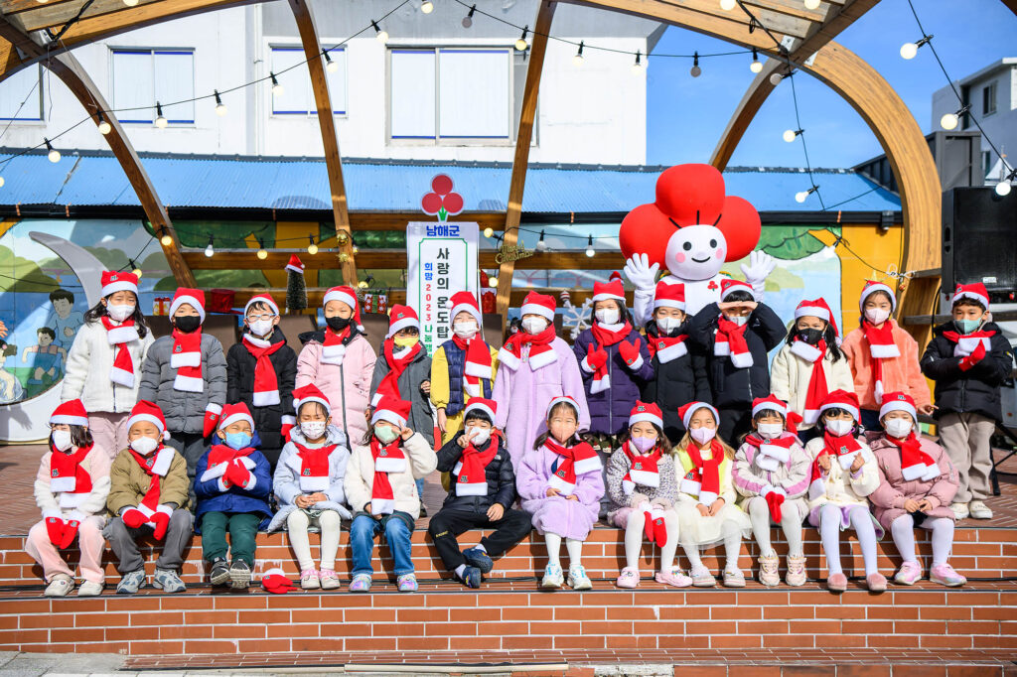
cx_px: 508
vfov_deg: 30.5
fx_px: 1243
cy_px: 338
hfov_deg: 44.5
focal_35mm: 44
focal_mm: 44
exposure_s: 1/800
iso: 100
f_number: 5
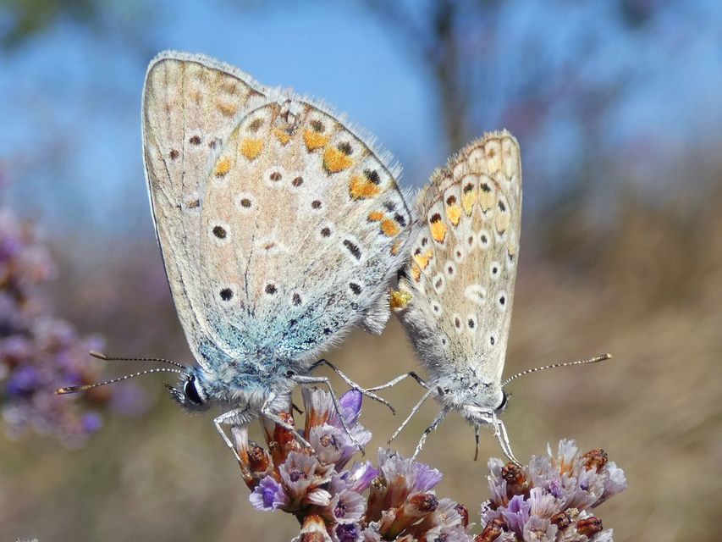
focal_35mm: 46
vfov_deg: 31.5
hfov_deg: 41.2
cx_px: 361
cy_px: 271
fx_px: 960
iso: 80
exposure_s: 1/400
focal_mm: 8.2
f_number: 3.8
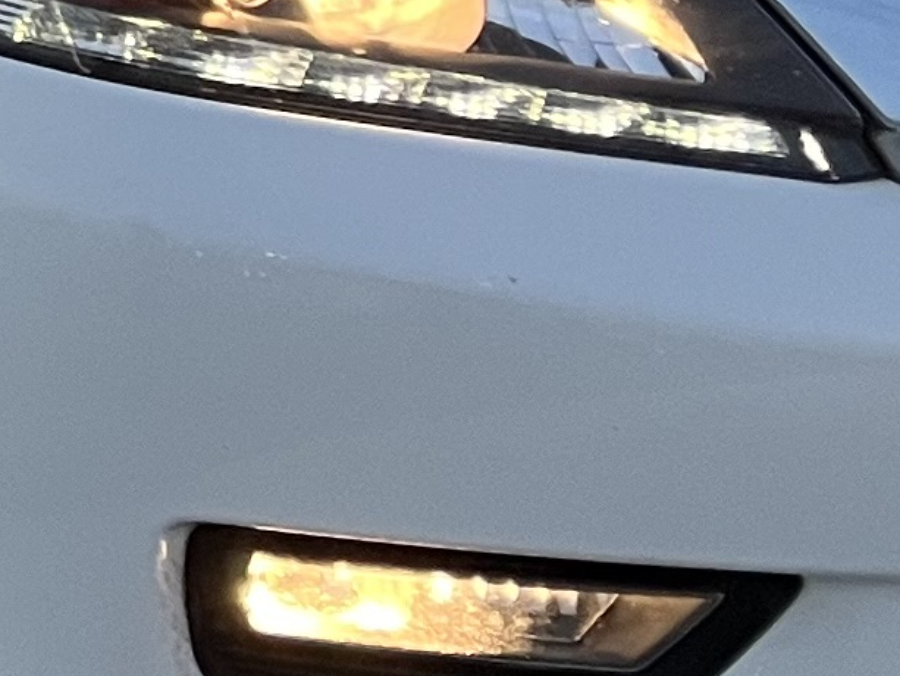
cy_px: -445
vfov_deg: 8.4
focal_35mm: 171
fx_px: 4447
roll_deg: -1.1
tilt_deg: -6.0
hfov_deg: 9.6
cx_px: -1542
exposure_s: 1/80
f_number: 1.6
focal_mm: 5.1
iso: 125
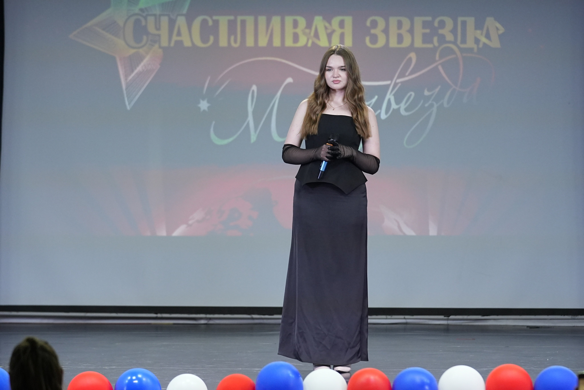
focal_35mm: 192
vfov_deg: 7.2
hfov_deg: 10.7
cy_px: 195
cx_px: 292
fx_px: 3115
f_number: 2.8
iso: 2000
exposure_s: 1/250
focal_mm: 128
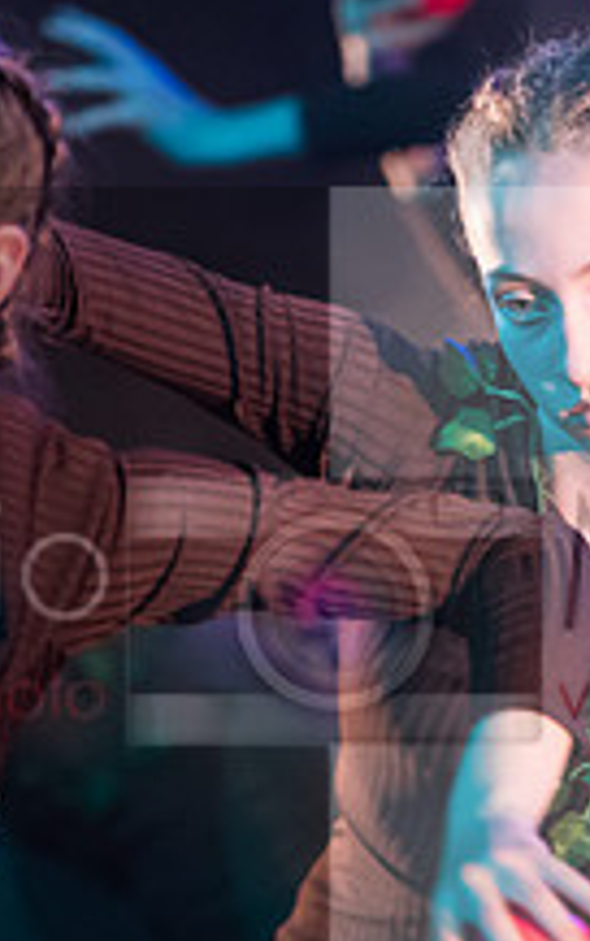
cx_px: 194
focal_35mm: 523
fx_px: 13429
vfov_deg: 4.0
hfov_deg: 2.5
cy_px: 633
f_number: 2.8
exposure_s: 1/200
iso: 6400
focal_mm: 173
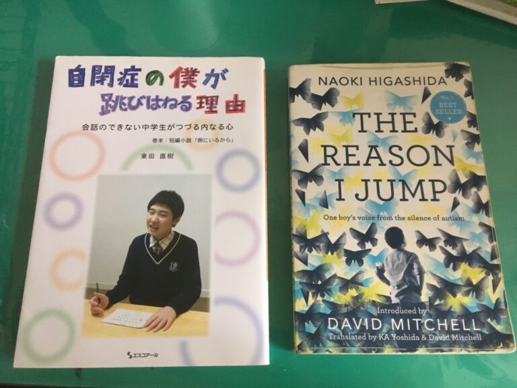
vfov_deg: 48.2
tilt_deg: -72.5
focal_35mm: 29
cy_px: 194
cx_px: 258
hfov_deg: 61.7
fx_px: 433
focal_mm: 4.15
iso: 200
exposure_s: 1/15
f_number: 2.2
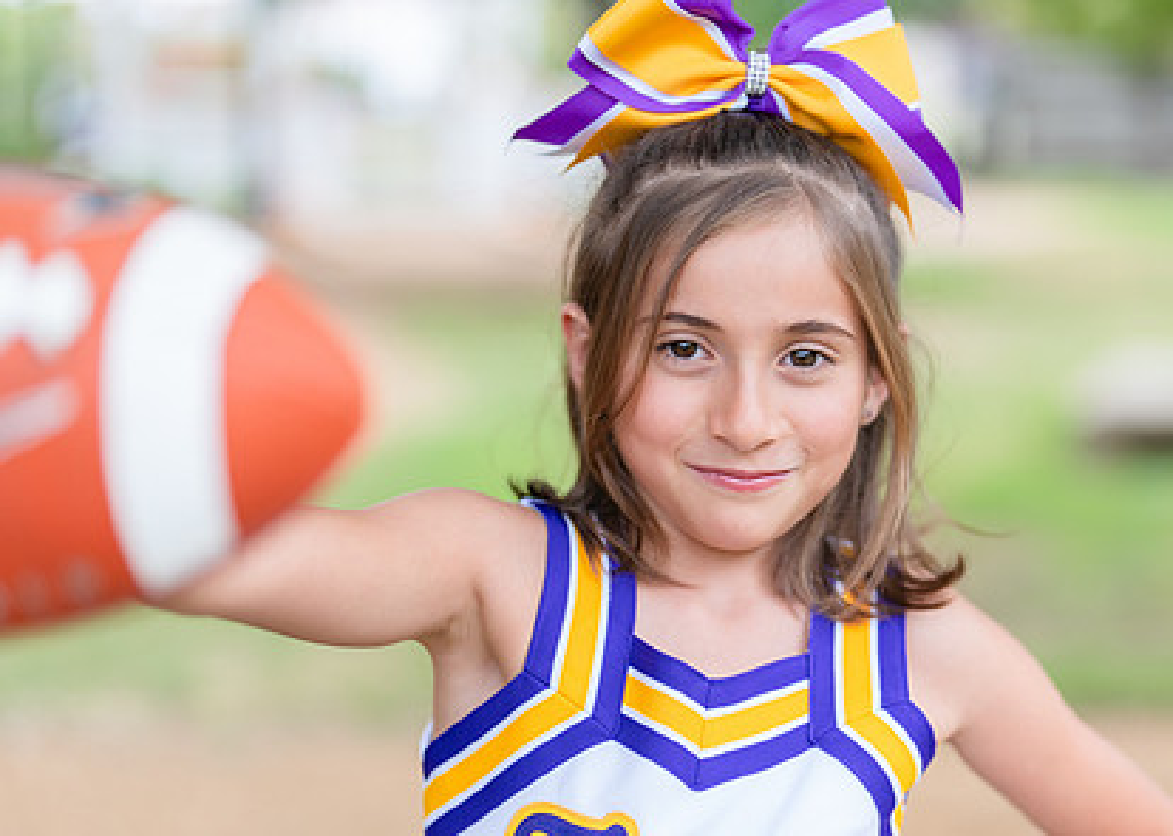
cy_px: 516
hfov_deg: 26.4
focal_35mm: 75
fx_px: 2497
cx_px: 708
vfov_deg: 19.0
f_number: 1.2
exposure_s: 1/400
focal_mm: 50
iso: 200
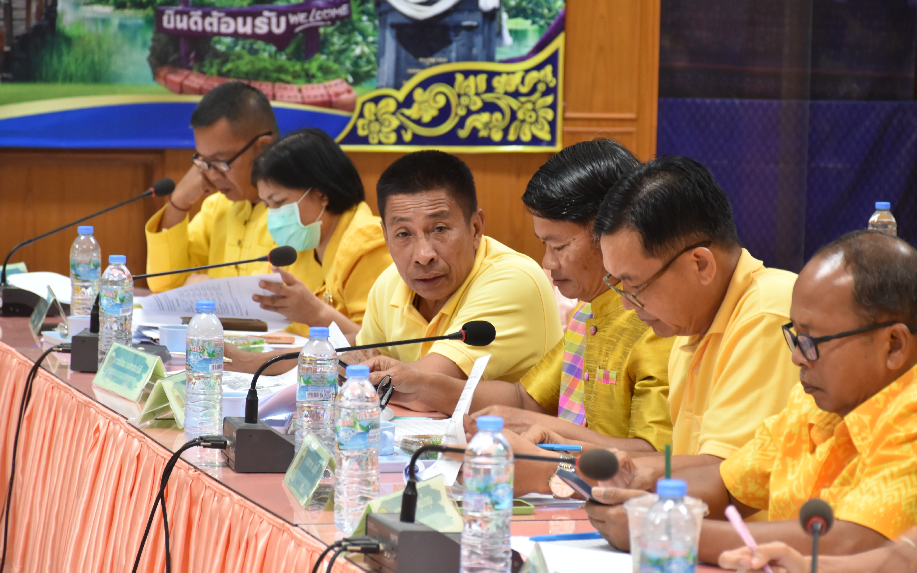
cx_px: 458
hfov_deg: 13.7
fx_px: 3824
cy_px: 287
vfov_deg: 8.6
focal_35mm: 153
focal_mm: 100
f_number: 5.6
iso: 800
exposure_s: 1/20
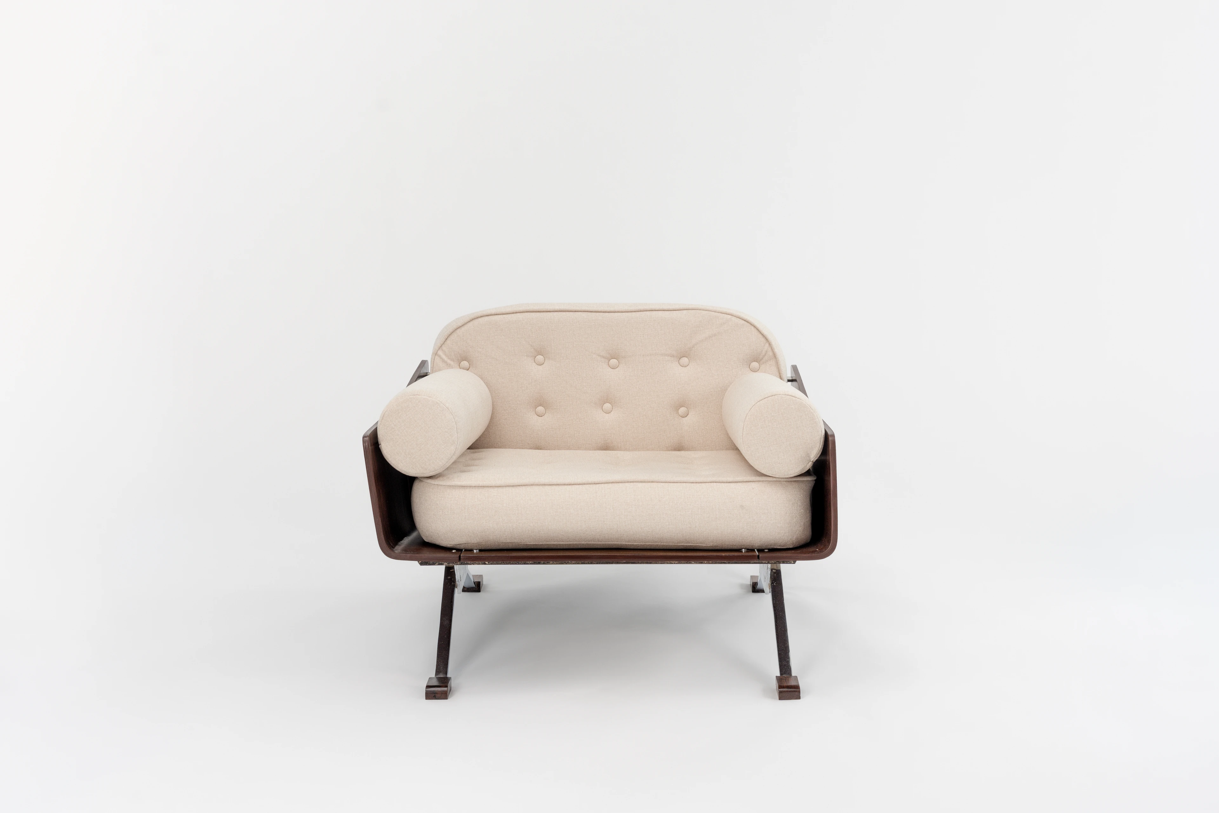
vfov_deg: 27.0
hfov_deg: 39.6
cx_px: 610
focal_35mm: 50
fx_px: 1693
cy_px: 406
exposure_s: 1/50
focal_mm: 50
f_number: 8
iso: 160
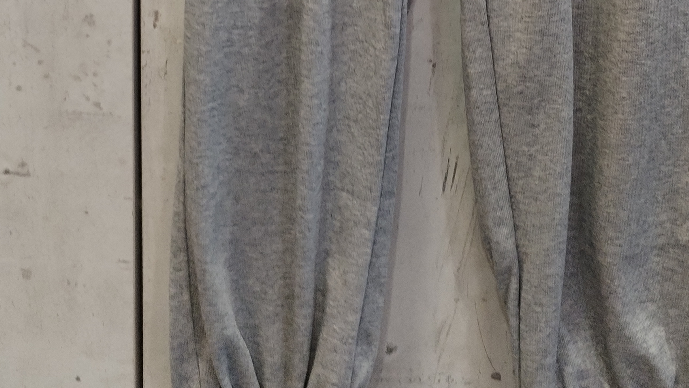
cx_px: 419
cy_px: -222
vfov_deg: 15.8
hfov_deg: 30.5
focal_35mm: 69
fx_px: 1261
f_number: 1.8
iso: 829
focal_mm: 4.75
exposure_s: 1/33.3
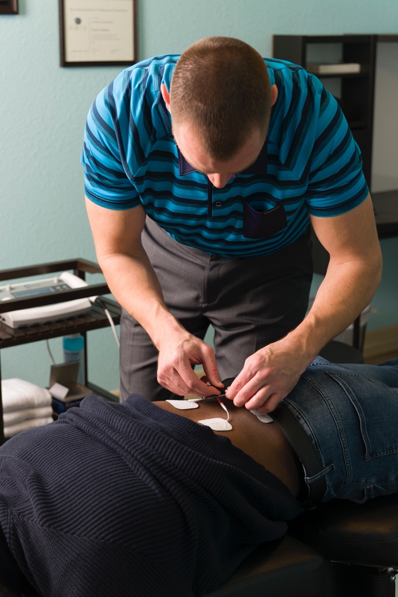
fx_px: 1028
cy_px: 298
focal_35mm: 62
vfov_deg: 32.4
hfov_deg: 21.9
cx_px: 199
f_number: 4
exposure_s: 1/125
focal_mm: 62
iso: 400
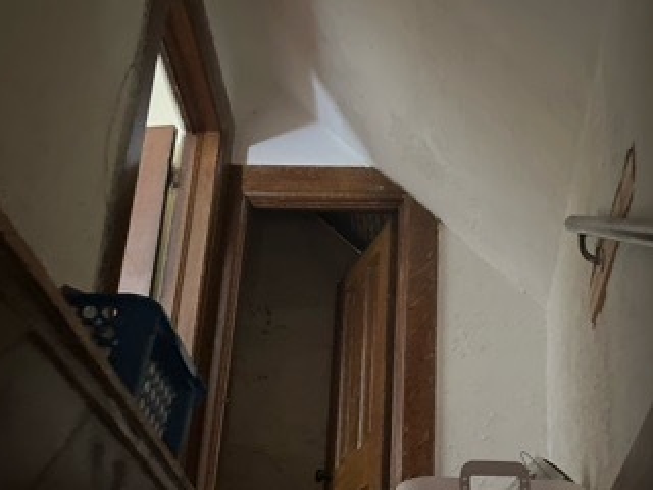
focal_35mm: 52
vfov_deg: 27.6
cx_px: 416
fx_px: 981
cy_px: 376
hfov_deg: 36.6
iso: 2000
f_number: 1.6
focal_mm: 5.1
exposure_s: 1/15
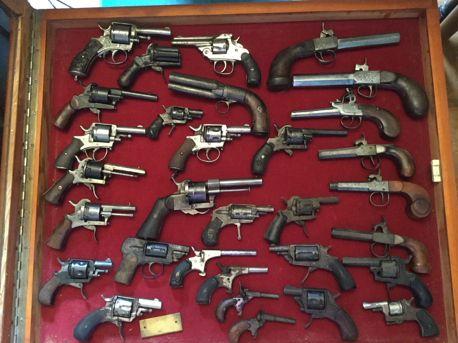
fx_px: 410
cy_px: 172
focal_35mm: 31
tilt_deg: -83.1
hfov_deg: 58.4
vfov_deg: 45.4
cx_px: 229
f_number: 2.4
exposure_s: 1/17
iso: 500
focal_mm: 3.3
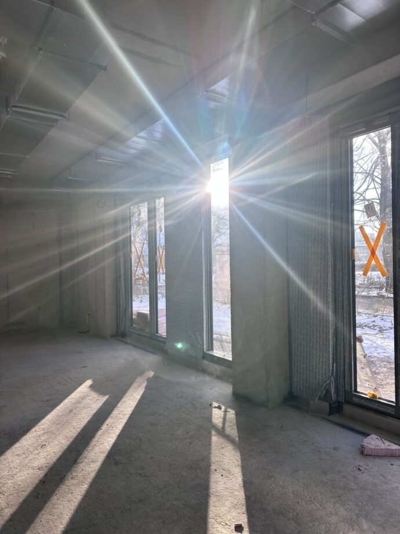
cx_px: 200
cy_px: 267
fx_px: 370
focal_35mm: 24
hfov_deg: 56.8
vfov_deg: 71.6
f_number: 1.78
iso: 80
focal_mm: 6.86
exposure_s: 1/431
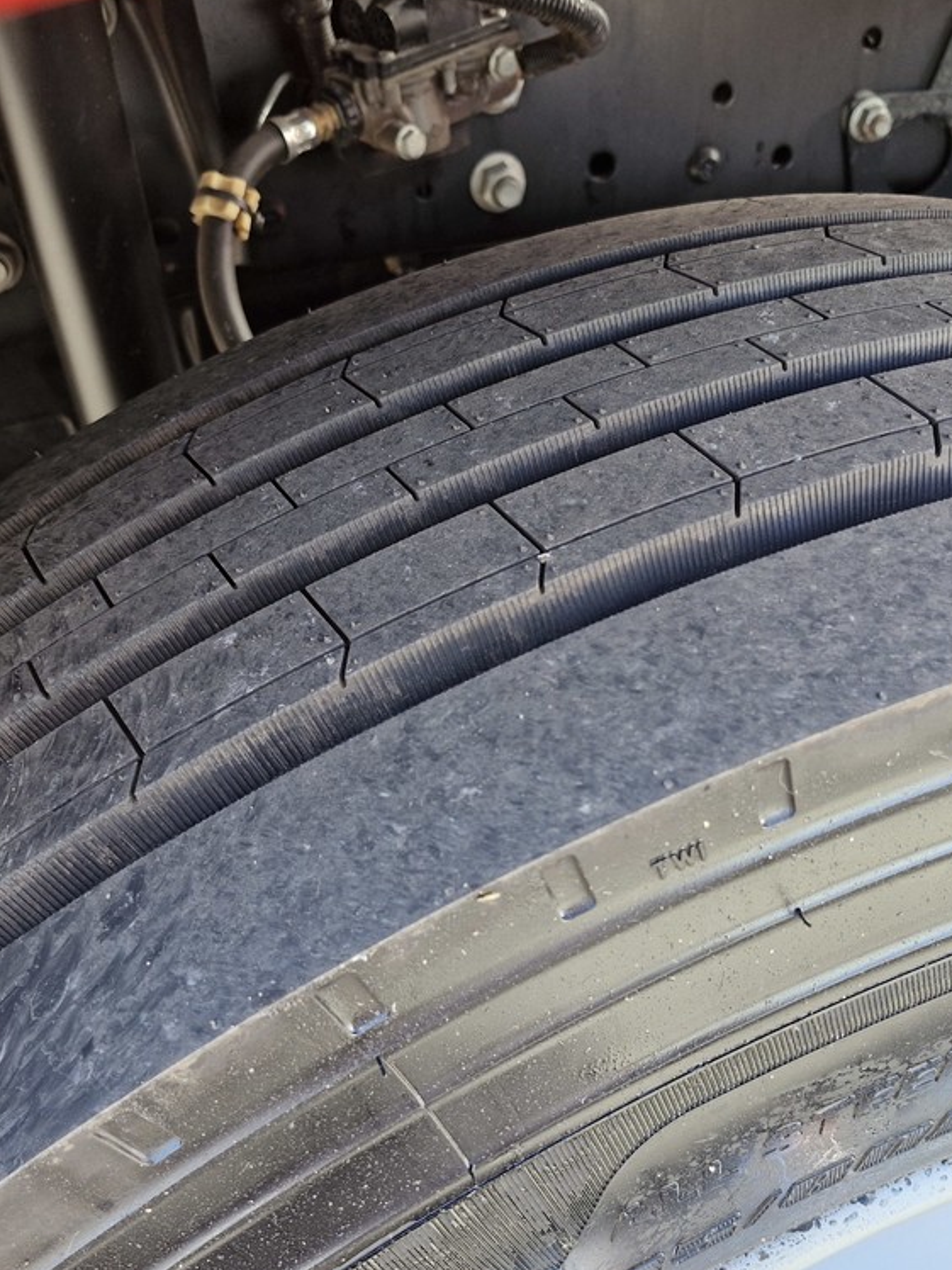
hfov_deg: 40.5
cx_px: 585
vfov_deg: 52.5
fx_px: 1283
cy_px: 706
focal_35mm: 35
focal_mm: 5.54
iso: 160
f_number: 1.8
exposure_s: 1/180
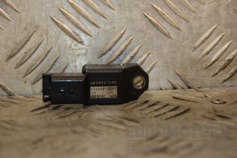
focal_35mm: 112
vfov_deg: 12.2
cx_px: 118
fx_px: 741
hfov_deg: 18.2
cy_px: 79
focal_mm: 75
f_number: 5.6
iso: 800
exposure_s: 1/200
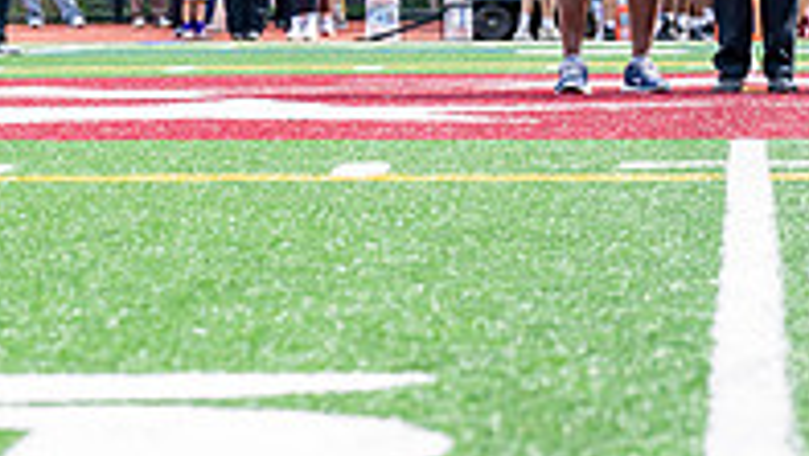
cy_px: -185
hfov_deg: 6.8
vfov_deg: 3.8
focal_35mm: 315
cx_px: 858
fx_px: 6760
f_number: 5.6
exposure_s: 1/1000
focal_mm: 102
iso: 720
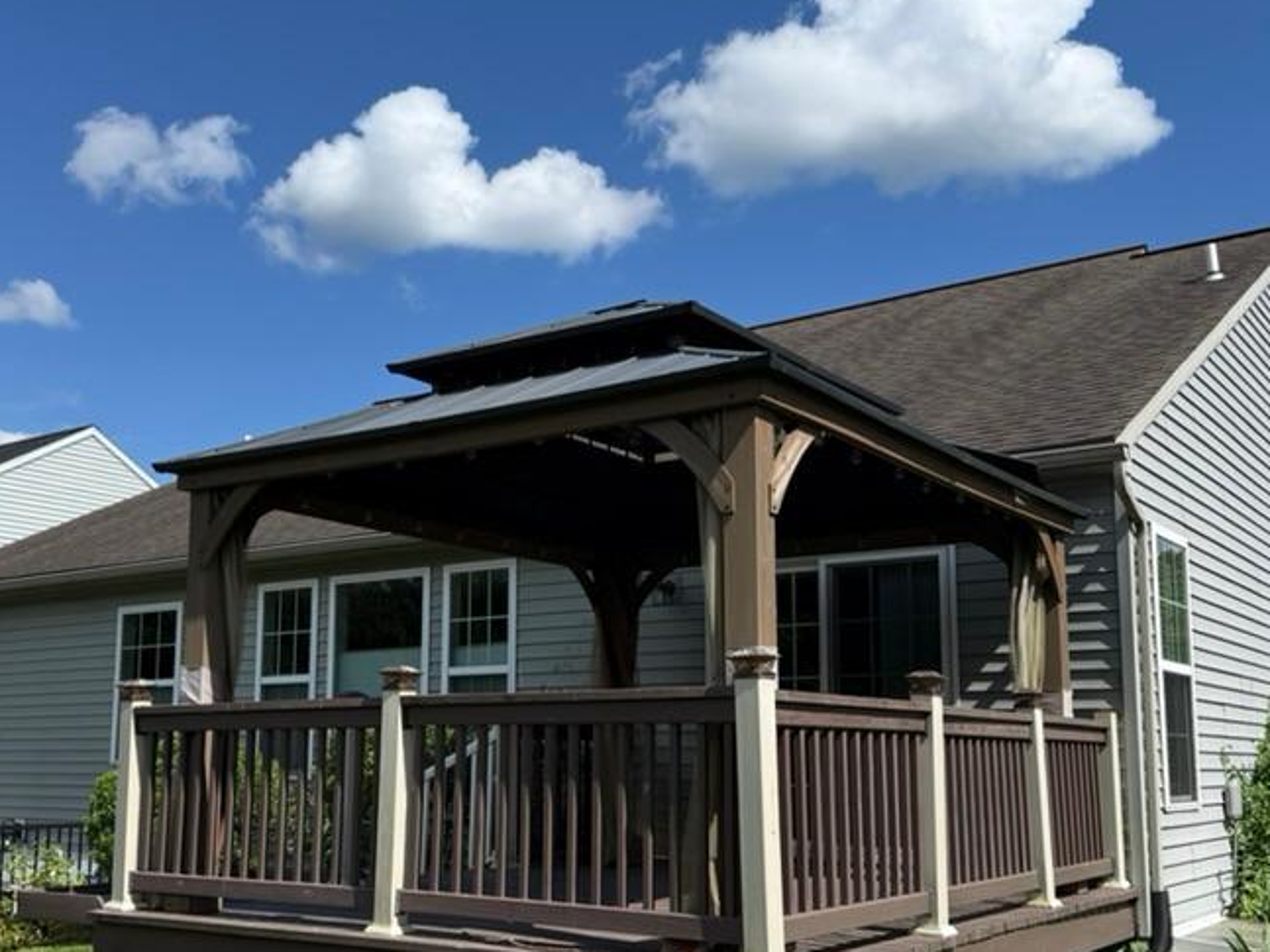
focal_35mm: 38
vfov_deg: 37.5
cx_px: 579
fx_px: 1394
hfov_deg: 48.9
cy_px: 583
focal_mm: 6.76
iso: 80
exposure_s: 1/4673
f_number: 1.78
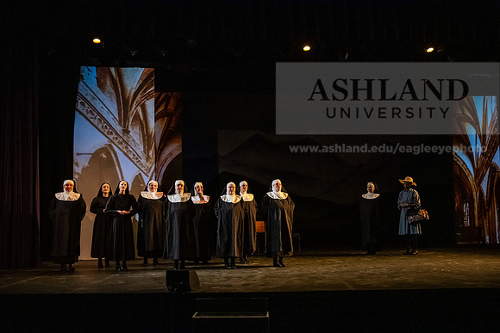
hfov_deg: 50.7
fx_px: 528
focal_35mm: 38
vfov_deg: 35.1
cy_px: 166
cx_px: 250
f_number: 3.2
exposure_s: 1/160
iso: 8000
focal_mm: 38
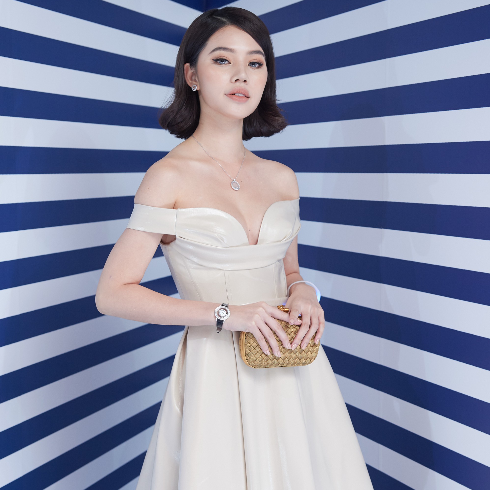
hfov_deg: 22.5
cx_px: 246
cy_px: 312
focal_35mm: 77
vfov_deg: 22.4
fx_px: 1233
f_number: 5
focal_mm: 60
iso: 1000
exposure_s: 1/125
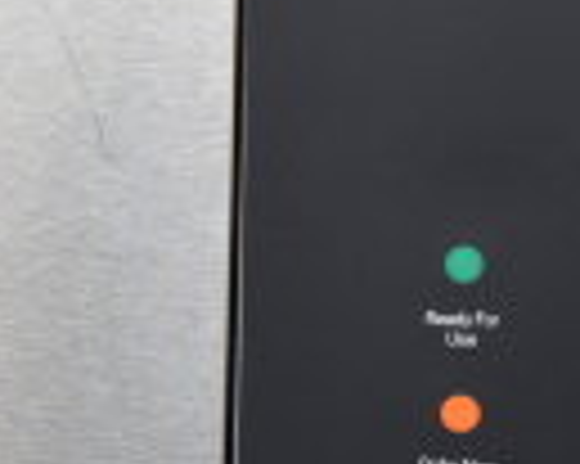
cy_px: 196
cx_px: -629
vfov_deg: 10.1
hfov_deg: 11.2
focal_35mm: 153
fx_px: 2628
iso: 500
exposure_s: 1/40
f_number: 3.8
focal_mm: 23
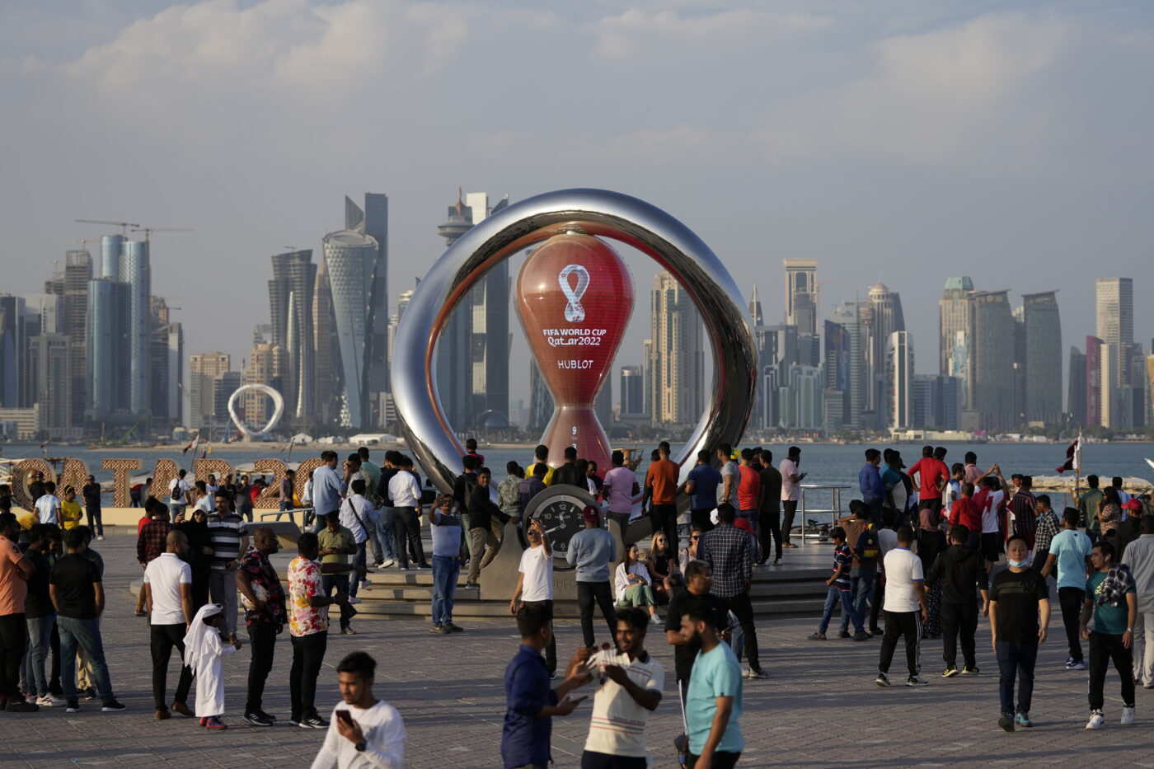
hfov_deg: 25.4
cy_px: 384
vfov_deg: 17.1
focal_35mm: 80
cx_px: 577
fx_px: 2564
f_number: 3.2
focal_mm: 80
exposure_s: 1/1600
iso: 100
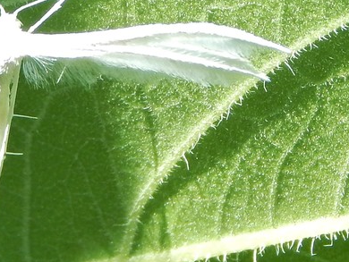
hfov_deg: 6.4
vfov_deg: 4.8
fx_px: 3107
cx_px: 1
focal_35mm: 308
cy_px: 50
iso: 125
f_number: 4.9
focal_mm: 25.3
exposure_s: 1/160
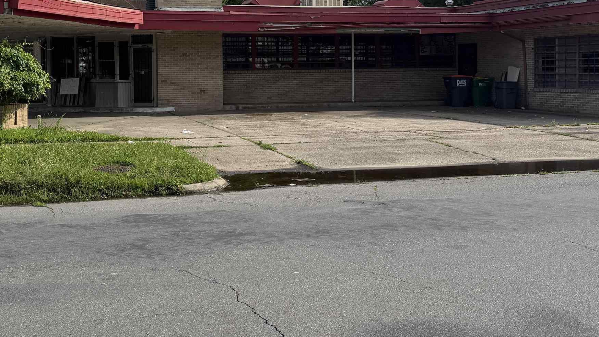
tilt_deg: +0.9
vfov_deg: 25.5
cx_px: 191
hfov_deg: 43.8
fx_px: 731
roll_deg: +1.5
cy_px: 70
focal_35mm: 46
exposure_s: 1/5714
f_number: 1.78
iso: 80
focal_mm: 6.76
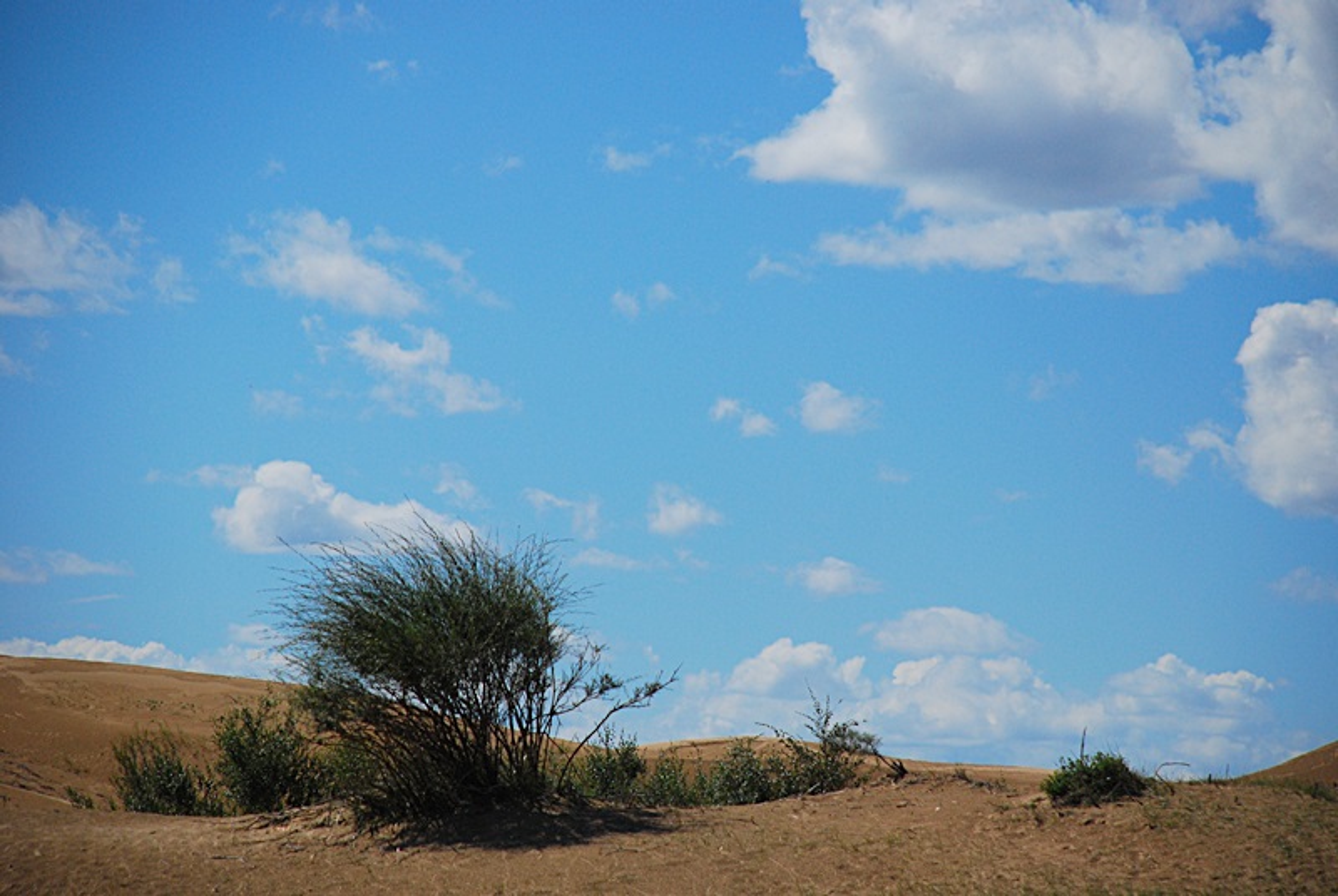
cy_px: 448
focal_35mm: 202
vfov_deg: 6.8
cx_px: 669
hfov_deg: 10.1
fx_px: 7537
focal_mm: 135
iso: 400
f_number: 6.3
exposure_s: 1/3200
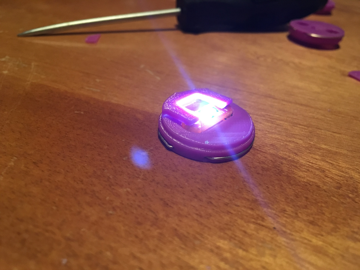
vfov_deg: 48.2
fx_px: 302
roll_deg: -5.2
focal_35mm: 29
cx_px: 180
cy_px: 135
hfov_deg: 61.7
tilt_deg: -34.7
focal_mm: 4.15
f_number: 2.2
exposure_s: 1/15
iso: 200
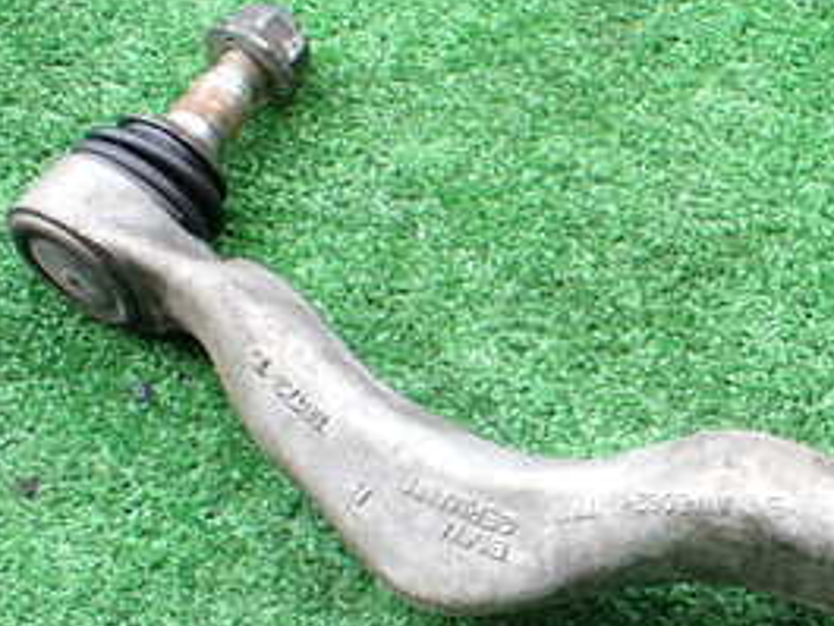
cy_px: 544
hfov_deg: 26.2
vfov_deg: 21.2
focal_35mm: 68
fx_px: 1639
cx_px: 935
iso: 100
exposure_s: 1/160
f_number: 2.3
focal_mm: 5.4
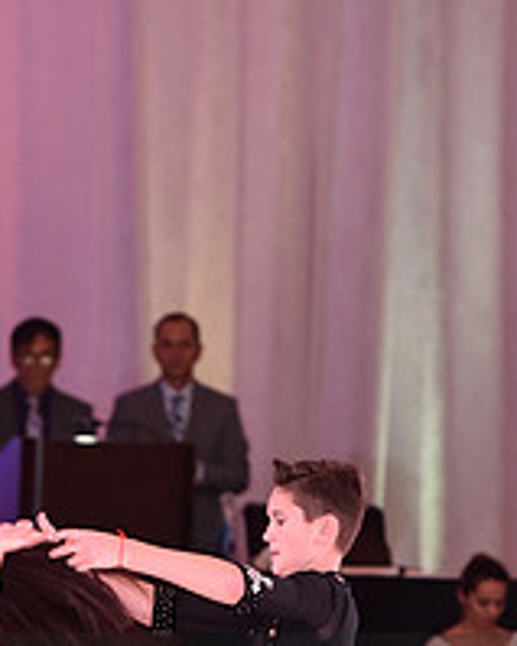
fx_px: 8384
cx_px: 99
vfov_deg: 4.4
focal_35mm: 438
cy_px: 743
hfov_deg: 3.5
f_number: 4.5
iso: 2000
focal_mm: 160
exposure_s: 1/250
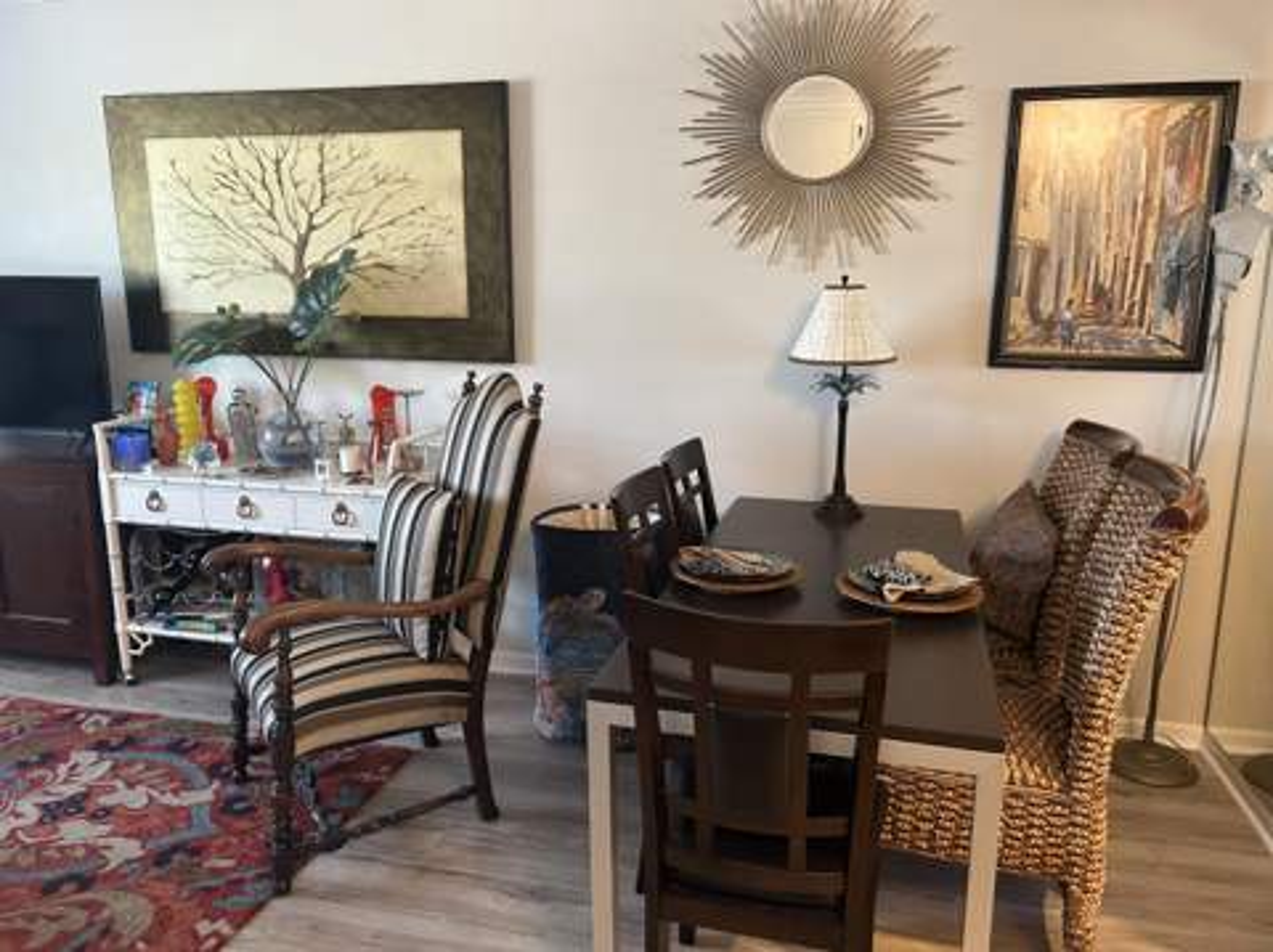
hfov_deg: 67.4
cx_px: 636
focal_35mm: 26
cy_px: 476
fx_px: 955
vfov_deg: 53.0
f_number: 1.5
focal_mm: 5.7
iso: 400
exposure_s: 1/60
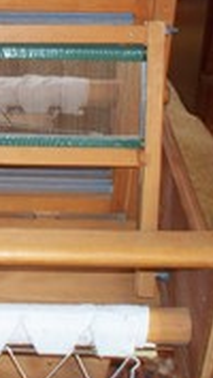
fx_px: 1051
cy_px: 73
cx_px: -165
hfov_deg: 10.9
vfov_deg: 20.1
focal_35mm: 105
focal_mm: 7.54
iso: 200
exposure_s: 1/30
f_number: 2.8
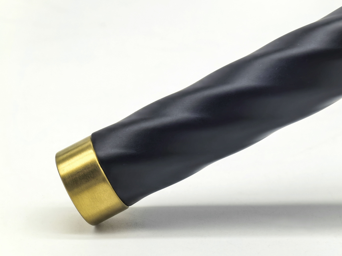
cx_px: 171
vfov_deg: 15.6
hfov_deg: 20.7
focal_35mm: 95
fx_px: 939
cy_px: 128
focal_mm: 14.6
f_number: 3
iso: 200
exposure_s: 1/333
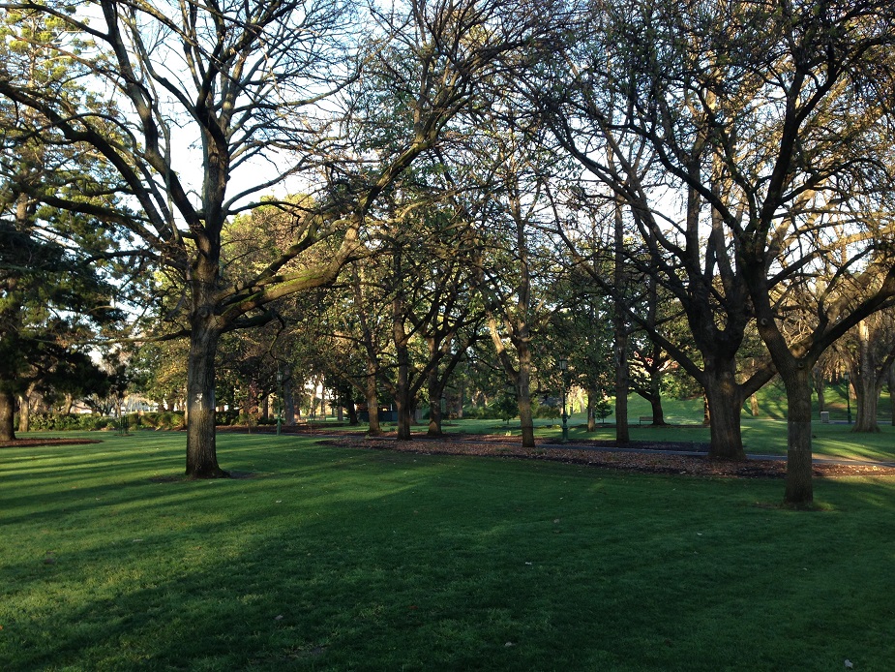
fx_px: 853
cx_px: 448
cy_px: 336
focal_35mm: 33
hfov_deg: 55.3
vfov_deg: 43.0
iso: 50
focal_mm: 4.13
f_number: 2.4
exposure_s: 1/120
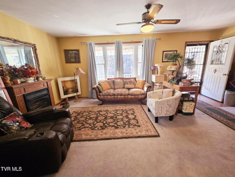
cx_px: 118
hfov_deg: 106.2
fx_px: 88
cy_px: 88
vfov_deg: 89.9
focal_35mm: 13
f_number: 2.2
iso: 125
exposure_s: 1/60.2
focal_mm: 2.2
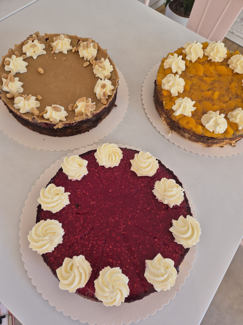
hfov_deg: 58.9
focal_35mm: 23
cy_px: 162
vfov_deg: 73.9
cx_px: 122
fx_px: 215
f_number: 1.8
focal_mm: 5.4
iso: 100
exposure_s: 1/180
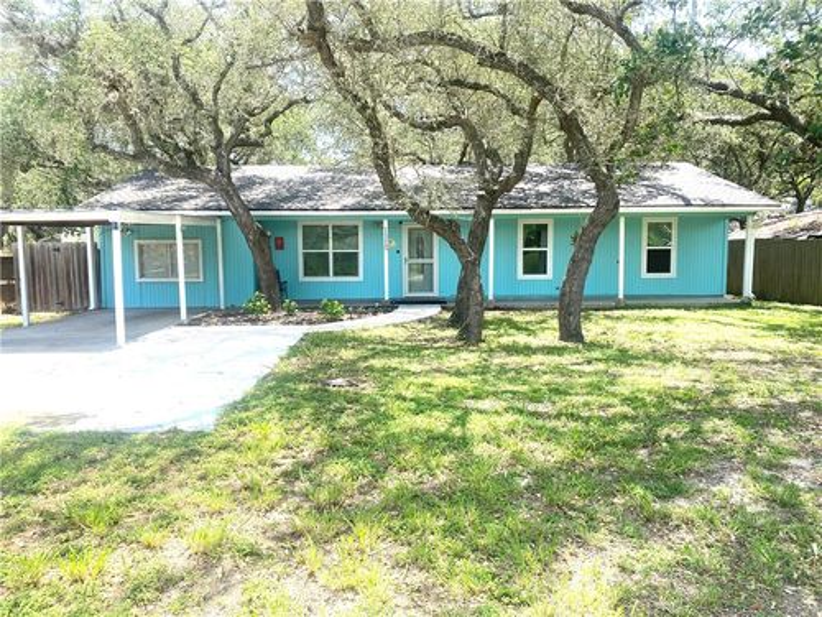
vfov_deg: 53.1
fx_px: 617
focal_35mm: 26
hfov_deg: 67.3
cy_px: 308
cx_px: 411
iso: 32
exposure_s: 1/822
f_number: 1.8
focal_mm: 4.25
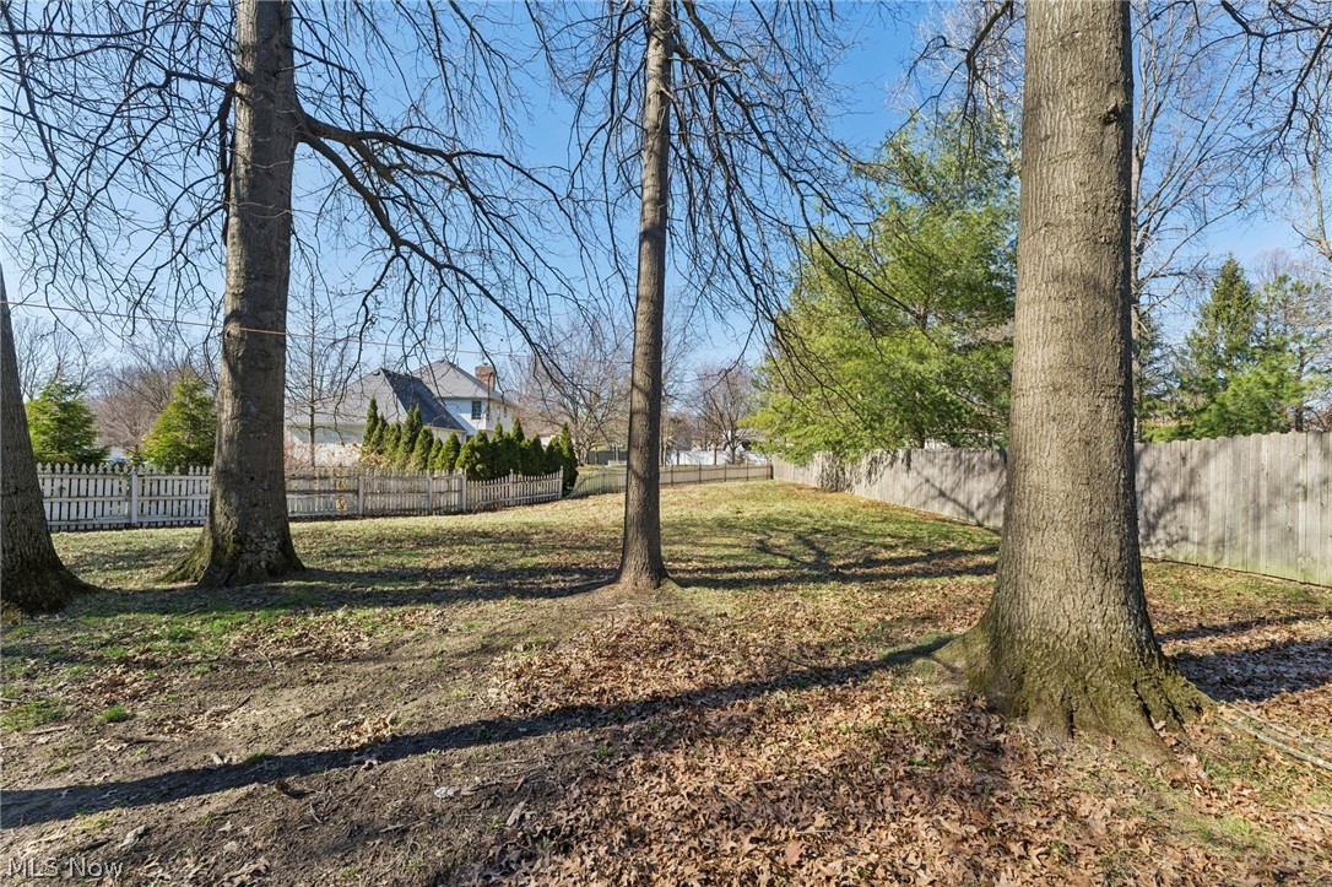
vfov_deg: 81.2
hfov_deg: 104.3
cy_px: 444
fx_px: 518
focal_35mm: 14
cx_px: 666
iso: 200
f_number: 8
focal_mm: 14
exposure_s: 1/250
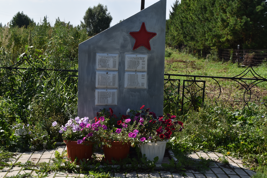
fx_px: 445
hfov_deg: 33.4
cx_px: 134
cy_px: 89
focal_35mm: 60
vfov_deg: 22.6
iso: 110
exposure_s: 1/250
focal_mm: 40
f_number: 8
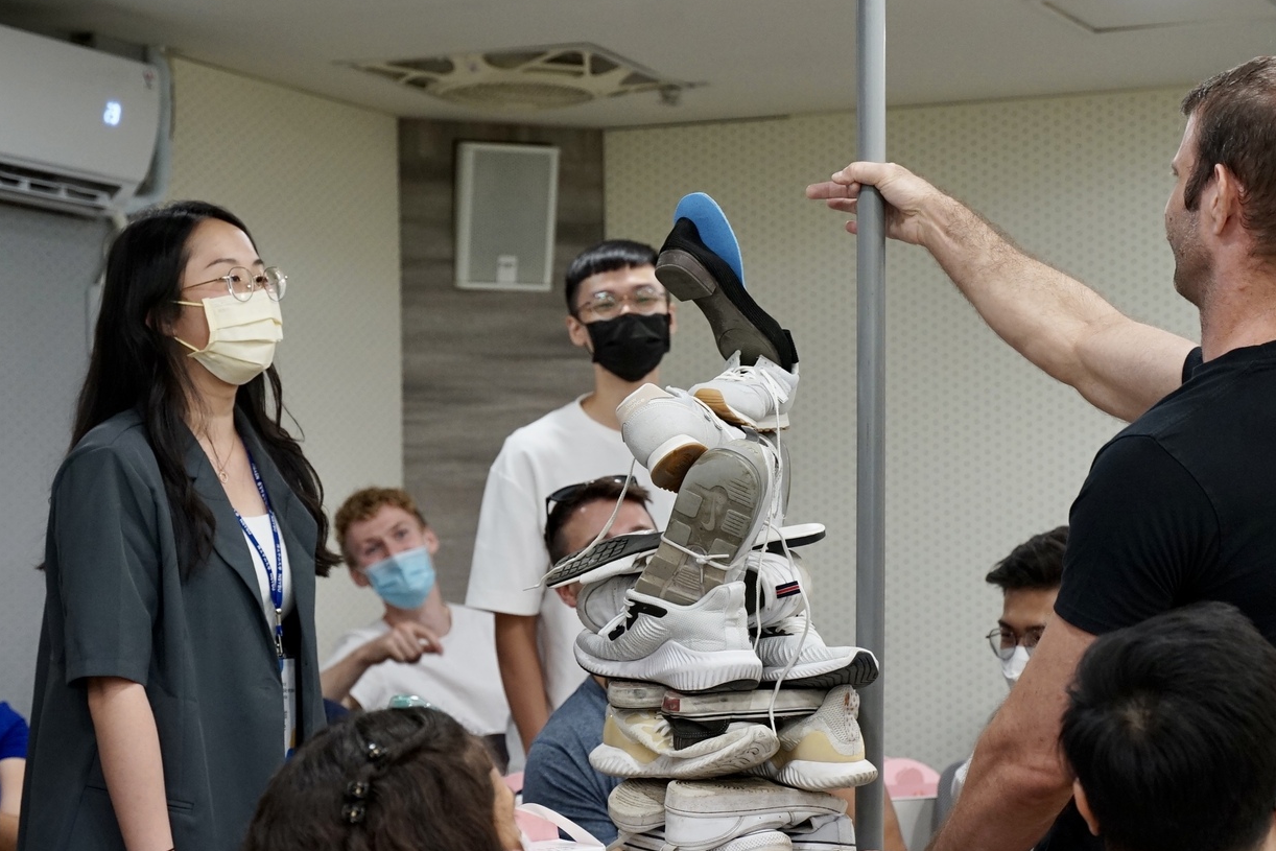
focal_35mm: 77
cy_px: 419
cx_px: 649
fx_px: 2729
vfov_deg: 17.7
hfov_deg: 26.3
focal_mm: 49
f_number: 4
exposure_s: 1/160
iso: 1000
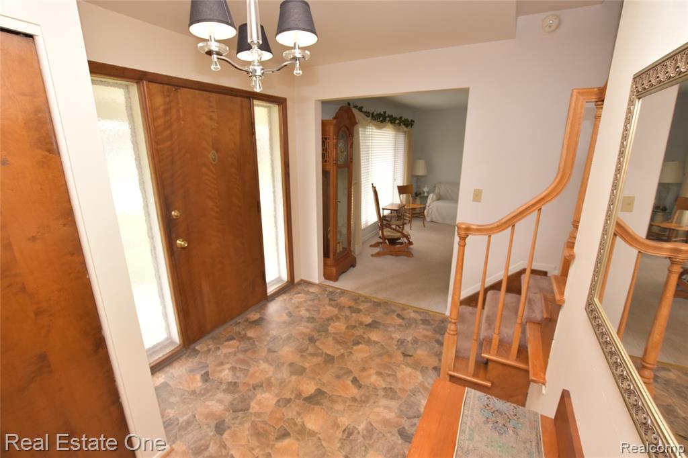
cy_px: 229
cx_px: 344
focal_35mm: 15
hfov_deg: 100.4
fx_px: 287
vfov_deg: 77.3
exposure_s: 1/125
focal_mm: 10
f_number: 5.6
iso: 450
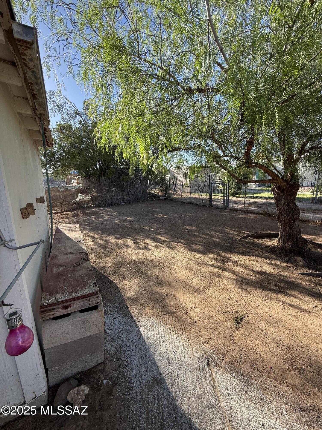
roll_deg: +3.8
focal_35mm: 14
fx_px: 174
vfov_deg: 102.1
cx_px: 161
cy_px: 215
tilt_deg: -11.2
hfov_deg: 85.7
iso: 50
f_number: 2.2
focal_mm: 2.22
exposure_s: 1/424
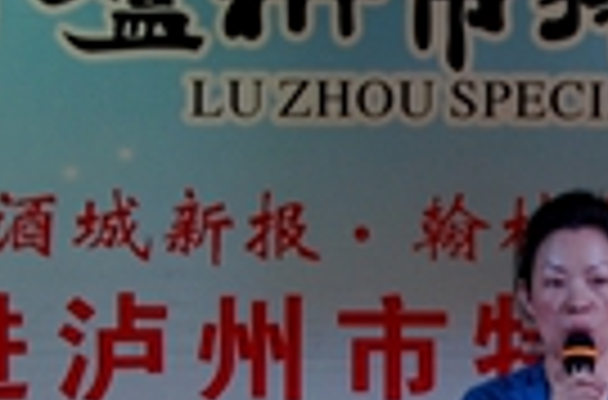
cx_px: 707
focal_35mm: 256
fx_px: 4308
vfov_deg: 5.3
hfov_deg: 8.0
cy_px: 553
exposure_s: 1/50
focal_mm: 46
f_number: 5.3
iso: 400
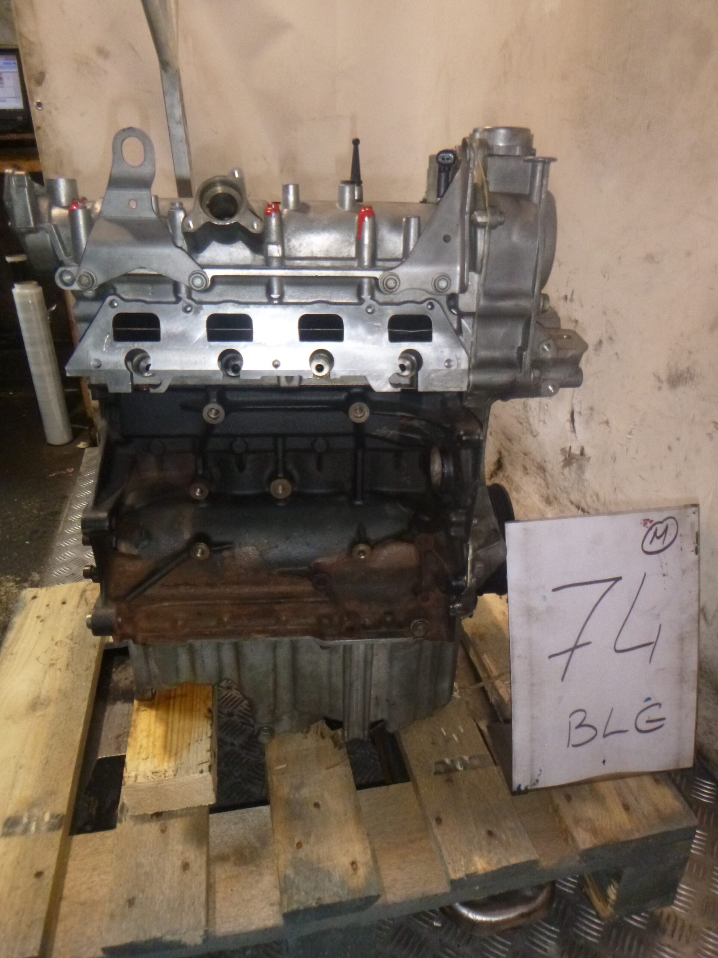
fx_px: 691
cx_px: 359
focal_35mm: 25
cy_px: 479
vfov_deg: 69.4
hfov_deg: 54.9
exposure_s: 1/60
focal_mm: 4.5
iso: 400
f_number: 3.9
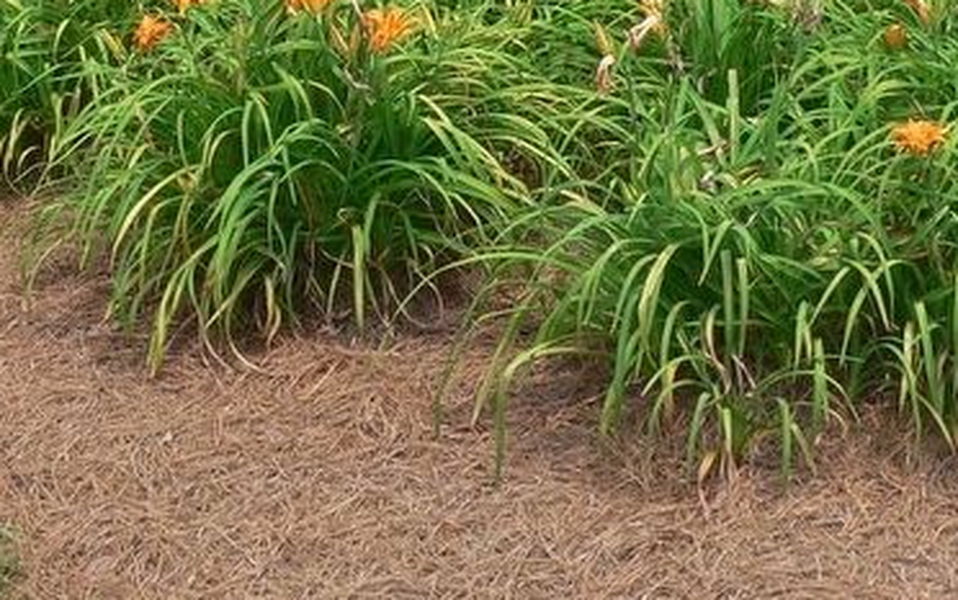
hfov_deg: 25.2
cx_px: 515
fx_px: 2142
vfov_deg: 15.5
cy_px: -70
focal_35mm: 82
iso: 80
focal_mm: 6
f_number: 4
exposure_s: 1/250
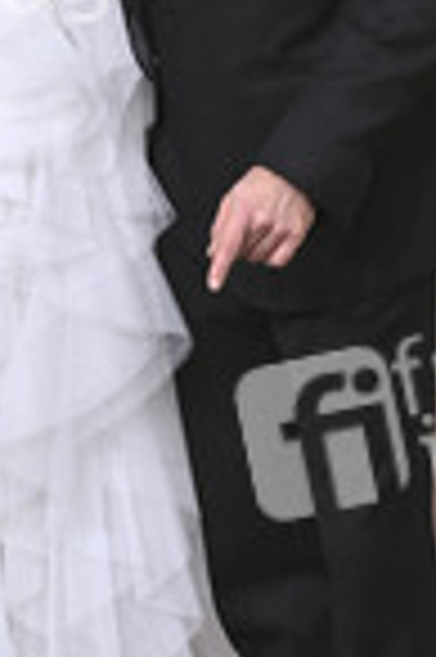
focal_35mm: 260
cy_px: 189
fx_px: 4734
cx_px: 58
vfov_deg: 7.9
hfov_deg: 5.3
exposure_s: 1/640
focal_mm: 95
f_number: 8
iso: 800
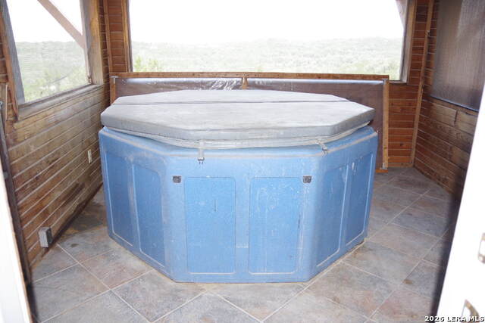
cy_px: 162
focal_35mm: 27
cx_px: 242
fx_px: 364
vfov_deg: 48.0
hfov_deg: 67.4
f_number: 3.5
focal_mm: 18
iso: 400
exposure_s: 1/180
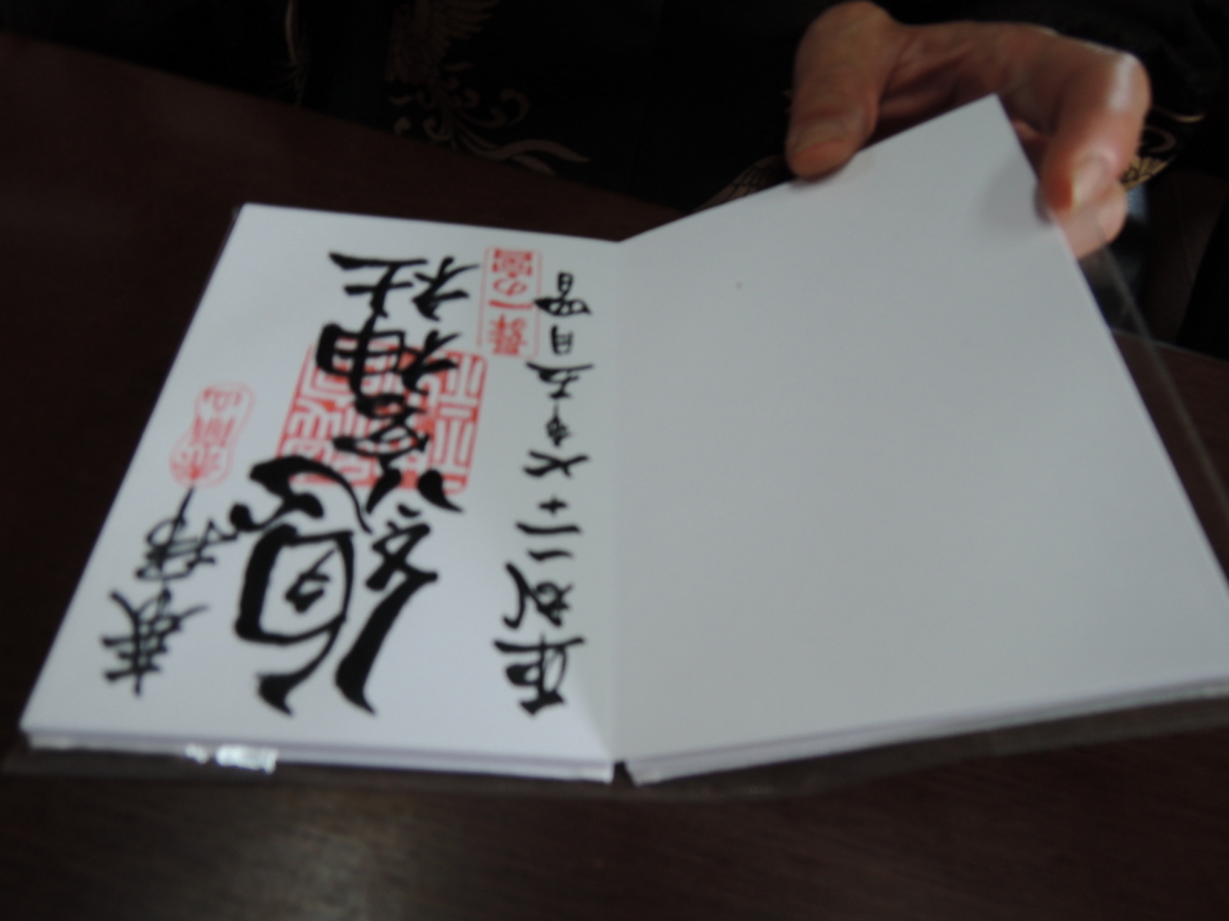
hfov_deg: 71.6
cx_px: 614
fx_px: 852
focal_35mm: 24
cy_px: 460
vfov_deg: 56.8
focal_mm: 5.1
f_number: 2.8
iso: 80
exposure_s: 1/30
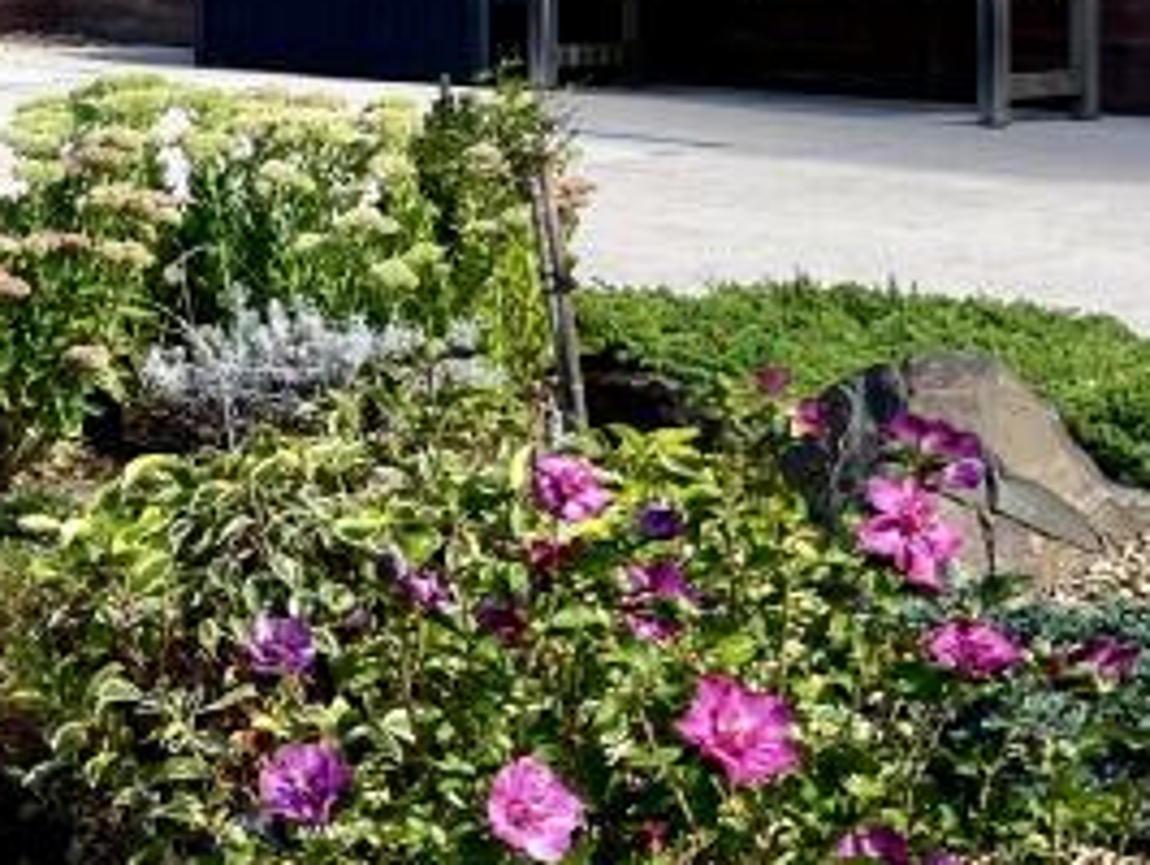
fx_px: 3325
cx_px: -891
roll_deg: -0.1
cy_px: -238
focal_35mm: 100
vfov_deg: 14.3
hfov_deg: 16.5
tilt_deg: +2.5
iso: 50
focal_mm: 5.1
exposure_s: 1/1238
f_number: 1.6
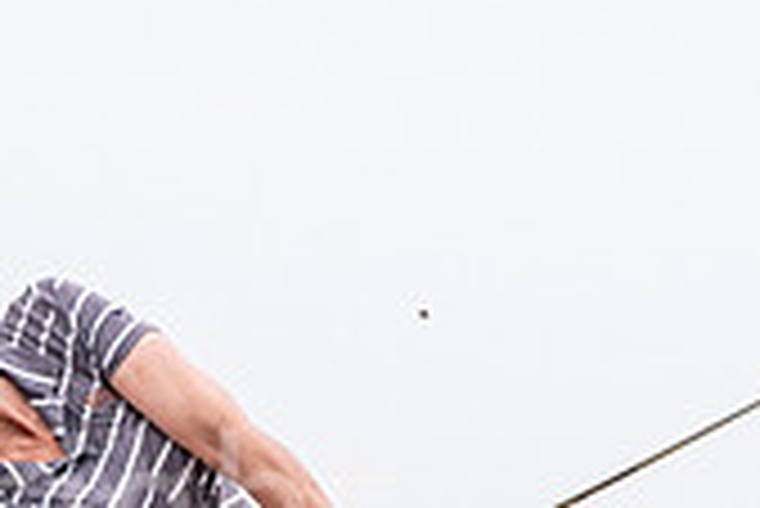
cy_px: 802
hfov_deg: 1.2
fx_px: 35877
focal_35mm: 1698
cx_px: 117
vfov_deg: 0.8
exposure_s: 1/1600
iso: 800
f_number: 7.1
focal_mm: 330
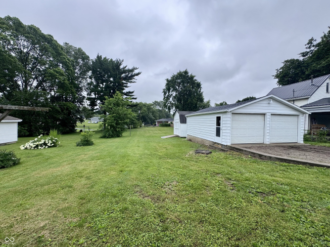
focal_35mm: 14
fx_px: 133
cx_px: 165
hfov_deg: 102.1
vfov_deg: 85.7
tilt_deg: -0.5
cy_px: 124
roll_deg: -0.8
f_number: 2.2
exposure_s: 1/495
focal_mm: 2.22
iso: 40
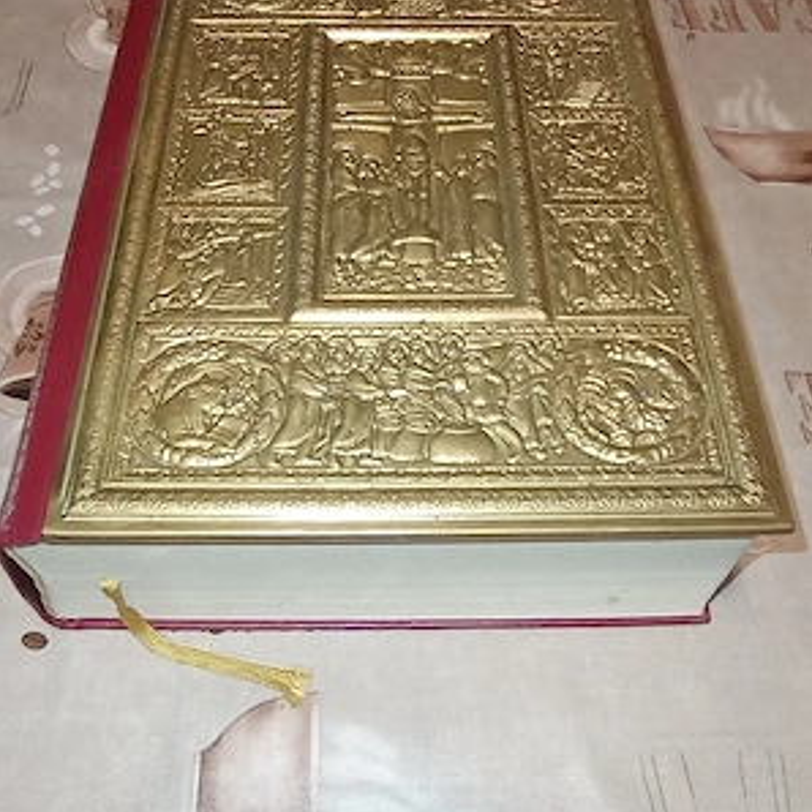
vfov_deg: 77.6
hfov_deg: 77.7
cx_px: 406
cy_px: 384
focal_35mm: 19
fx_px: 504
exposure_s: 1/50
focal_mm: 1.65
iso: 233
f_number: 2.2
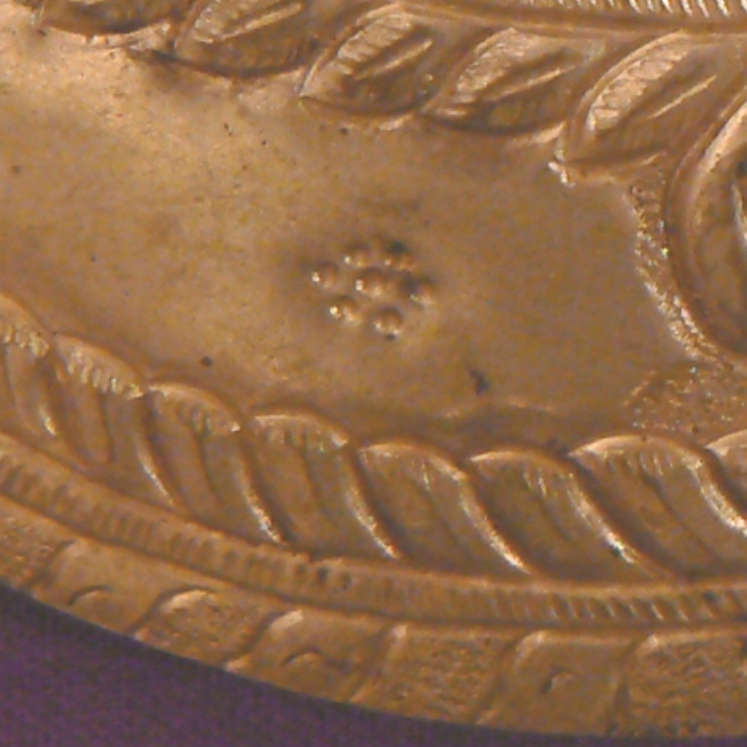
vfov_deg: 10.8
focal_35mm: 156
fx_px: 3809
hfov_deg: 11.2
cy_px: -345
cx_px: 613
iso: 100
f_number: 3.6
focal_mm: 6
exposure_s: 1
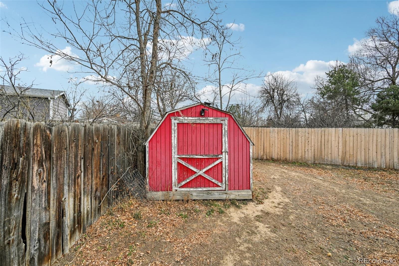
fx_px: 155
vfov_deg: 81.2
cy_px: 133
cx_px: 200
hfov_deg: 104.3
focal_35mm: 14
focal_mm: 14
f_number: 8
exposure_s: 1/15
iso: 72
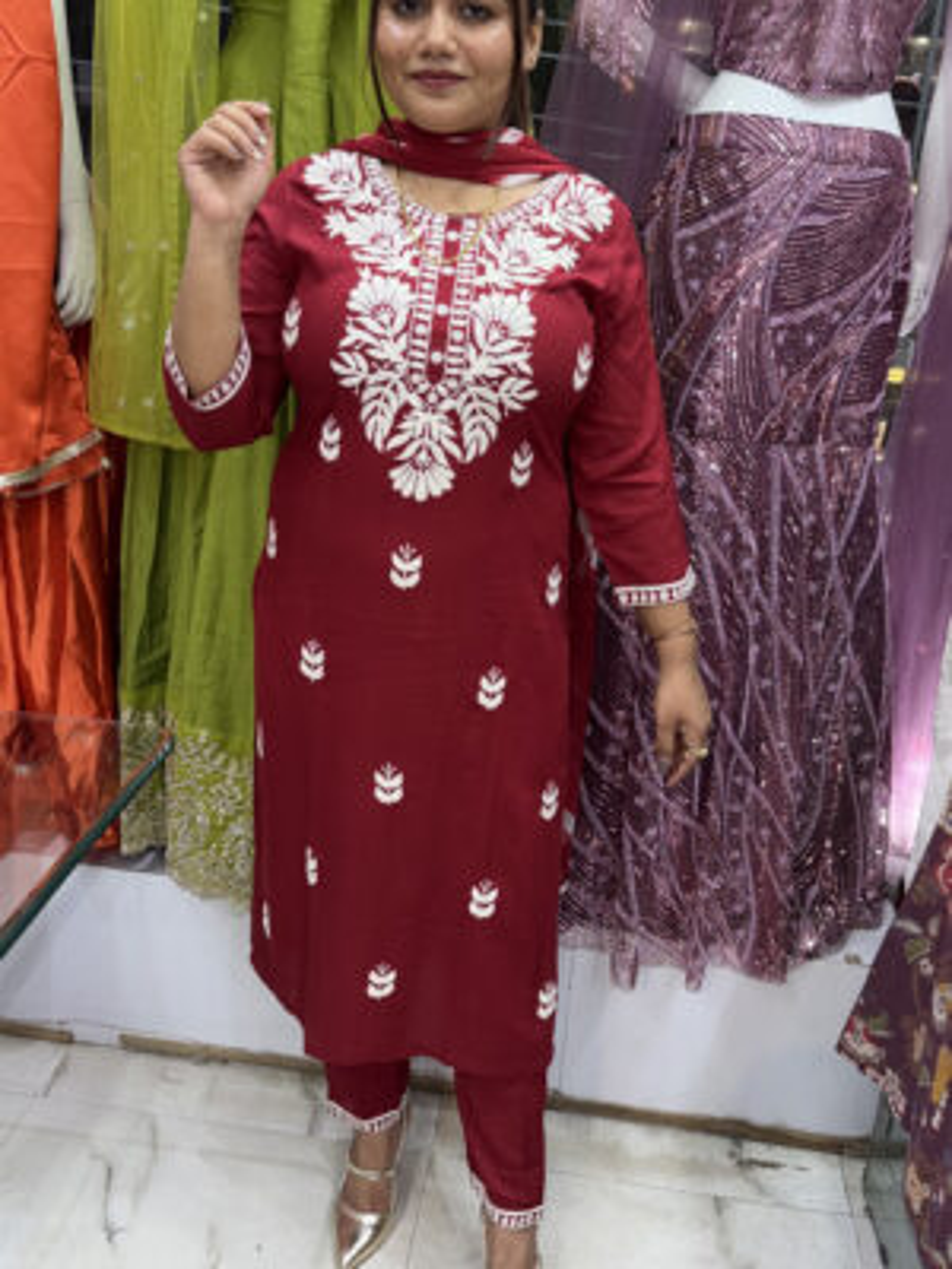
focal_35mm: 24
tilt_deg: -19.3
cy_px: 634
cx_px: 476
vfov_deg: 71.6
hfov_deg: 56.8
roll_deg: -4.4
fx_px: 880
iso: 50
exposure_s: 1/104
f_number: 1.78
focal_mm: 6.76
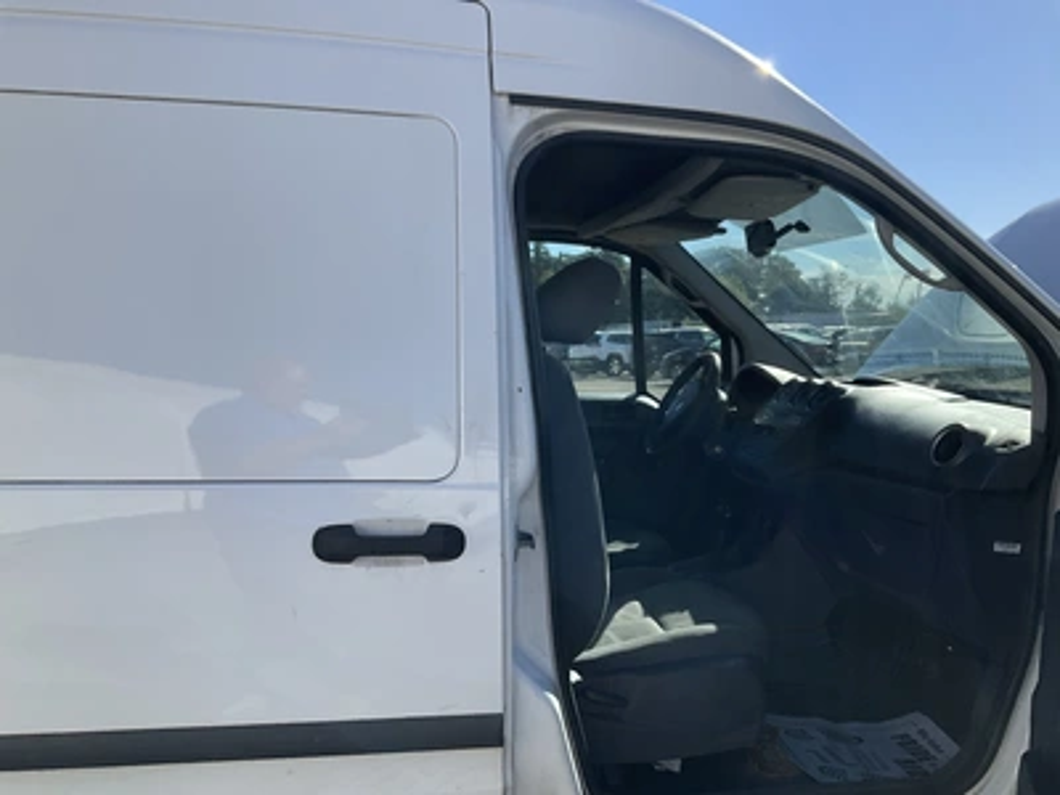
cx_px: 530
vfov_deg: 48.2
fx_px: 888
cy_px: 398
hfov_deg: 61.7
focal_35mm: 29
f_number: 1.8
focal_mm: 3
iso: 25
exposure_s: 1/1730
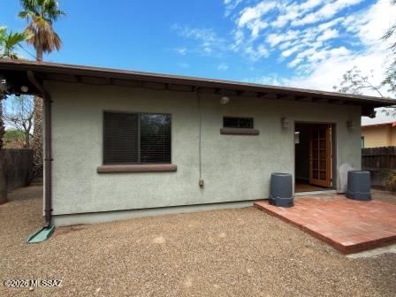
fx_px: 149
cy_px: 148
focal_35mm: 13
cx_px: 198
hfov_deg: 106.2
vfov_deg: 89.9
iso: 50
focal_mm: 1.8
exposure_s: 1/661
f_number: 2.2
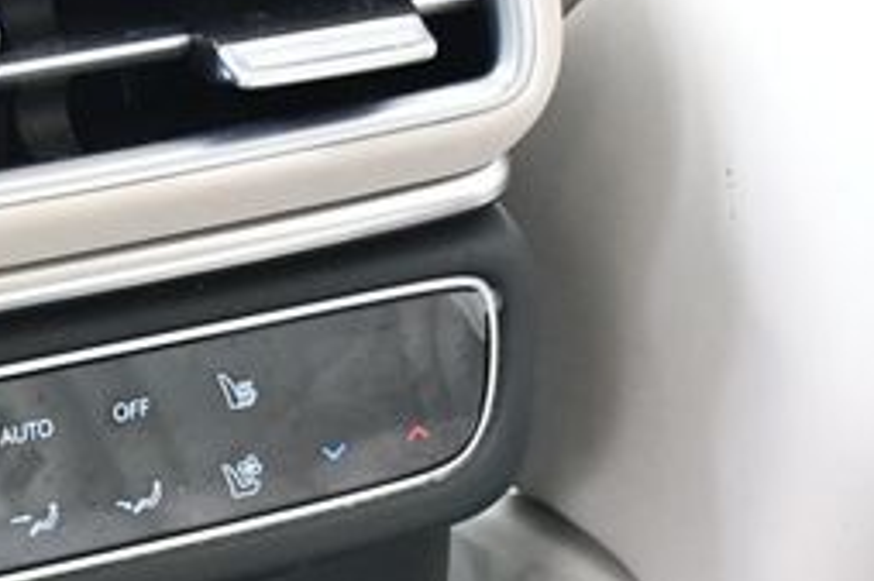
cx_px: 10
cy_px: 516
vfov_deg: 13.4
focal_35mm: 101
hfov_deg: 19.7
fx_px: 2450
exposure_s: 1/125
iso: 3200
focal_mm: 20
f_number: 3.8
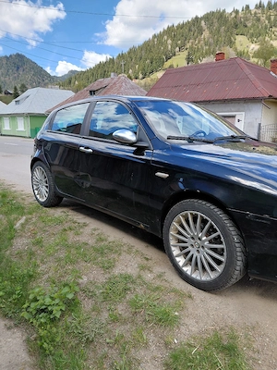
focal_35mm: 25
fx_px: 267
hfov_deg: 54.9
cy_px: 185
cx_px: 138
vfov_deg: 69.4
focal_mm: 4.69
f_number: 1.8
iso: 50
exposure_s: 1/714
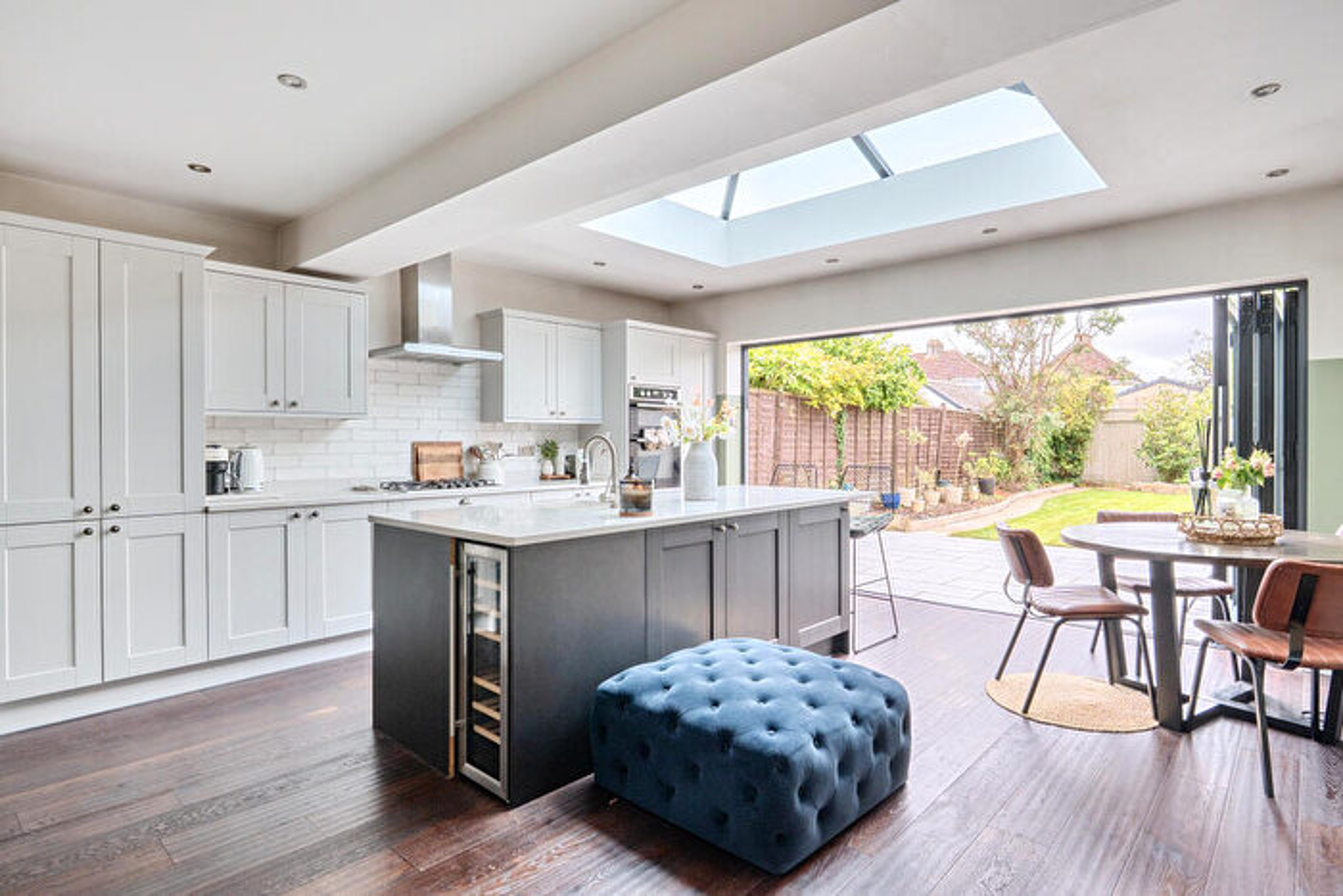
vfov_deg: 67.4
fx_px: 672
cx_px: 672
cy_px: 448
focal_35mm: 18
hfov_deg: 90.0
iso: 100
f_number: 8
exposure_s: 1/15
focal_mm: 12
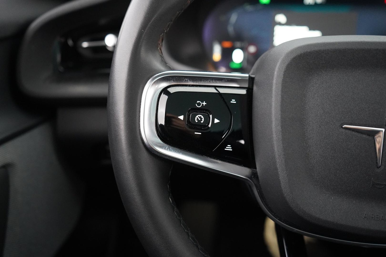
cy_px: 128
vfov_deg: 42.3
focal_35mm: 31
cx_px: 193
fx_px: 332
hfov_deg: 60.3
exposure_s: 1/40
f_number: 3.5
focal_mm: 31
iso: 8000
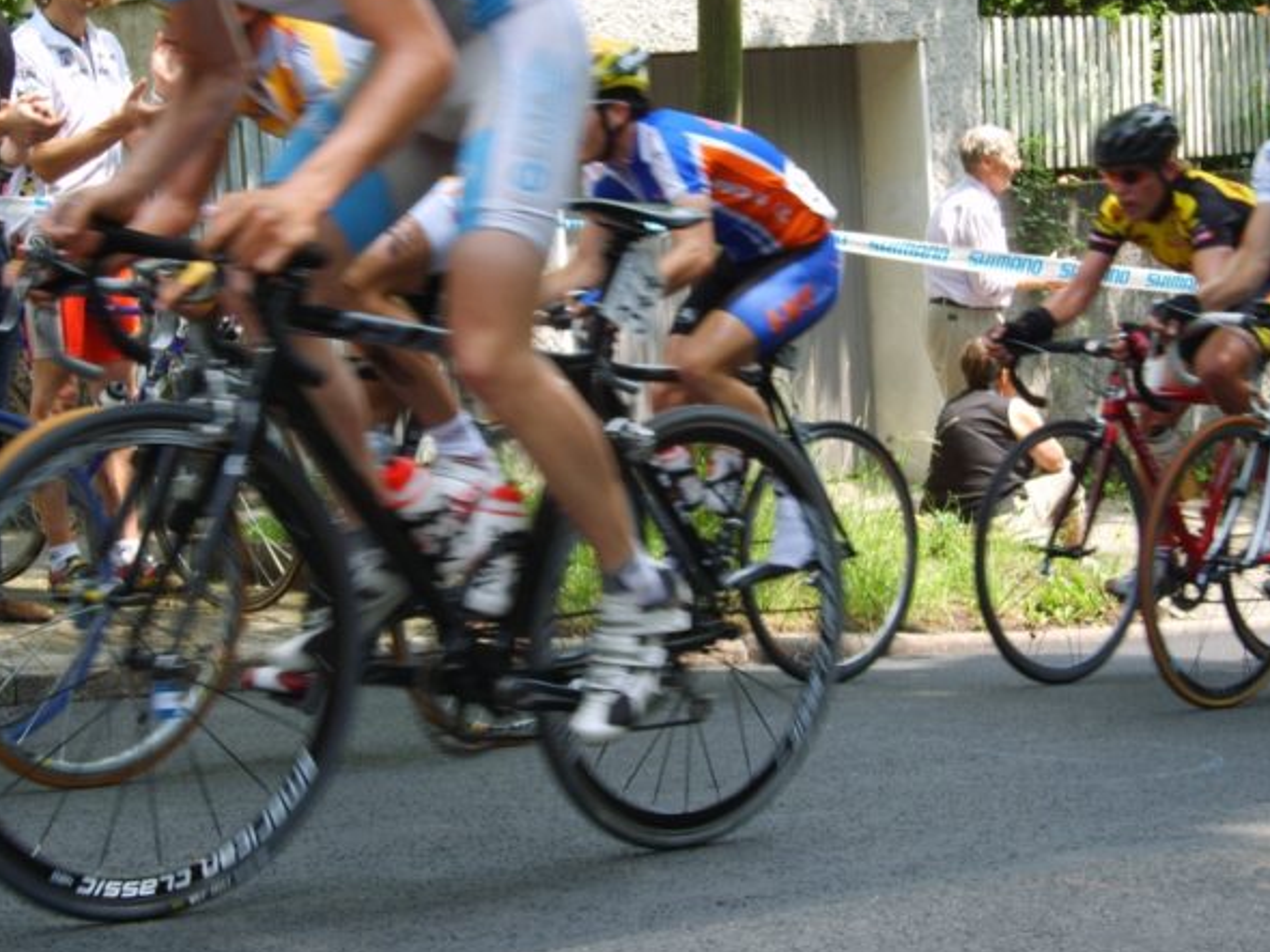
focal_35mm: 85
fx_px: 3117
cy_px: 424
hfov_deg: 23.0
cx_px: 629
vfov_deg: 17.3
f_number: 4.1
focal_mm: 15
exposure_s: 1/125
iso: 50
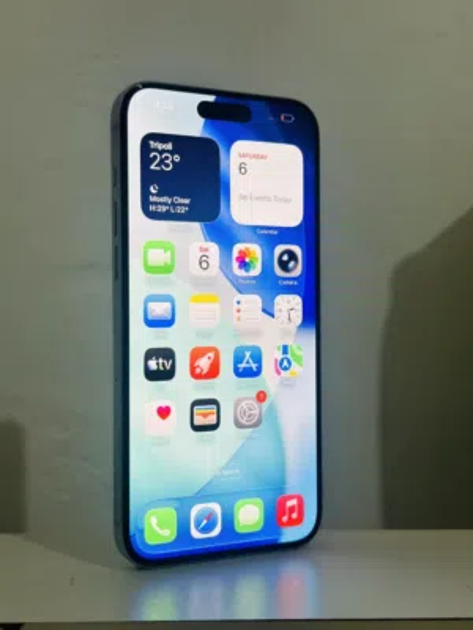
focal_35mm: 48
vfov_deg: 39.7
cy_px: 315
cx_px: 236
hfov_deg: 30.3
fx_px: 875
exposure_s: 1/100
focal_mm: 6.86
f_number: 1.78
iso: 125
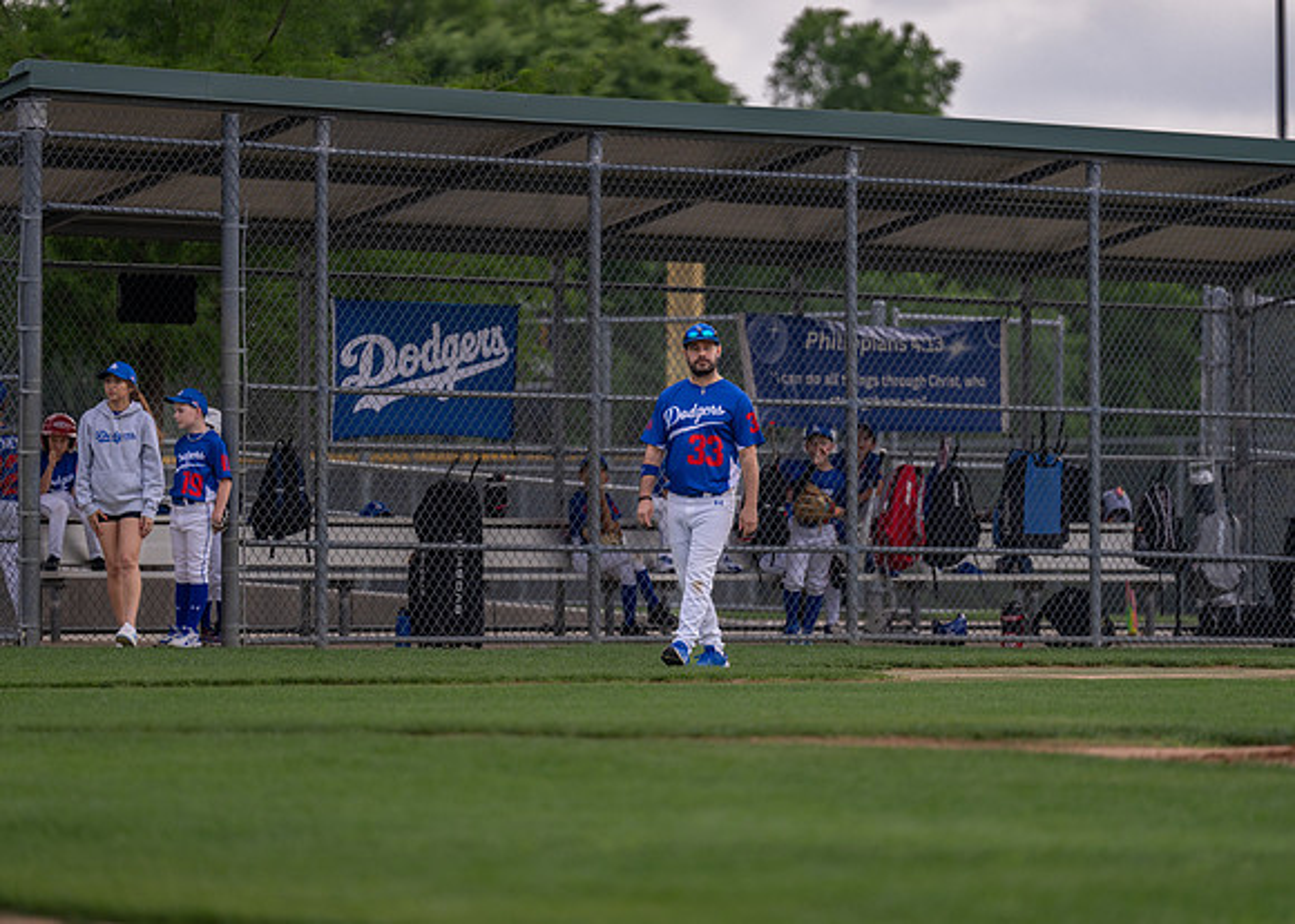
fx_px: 7567
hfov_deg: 9.8
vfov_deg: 7.0
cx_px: 648
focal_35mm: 206
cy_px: 462
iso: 320
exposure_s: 1/2500
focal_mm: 191
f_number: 2.8
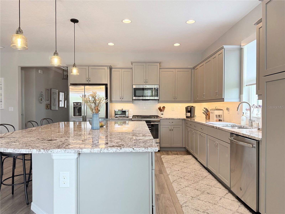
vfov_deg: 56.8
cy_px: 107
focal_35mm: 24
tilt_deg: -0.5
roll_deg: +0.1
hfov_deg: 71.6
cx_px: 142
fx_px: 198
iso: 160
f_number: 1.78
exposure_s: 1/152
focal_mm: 6.76
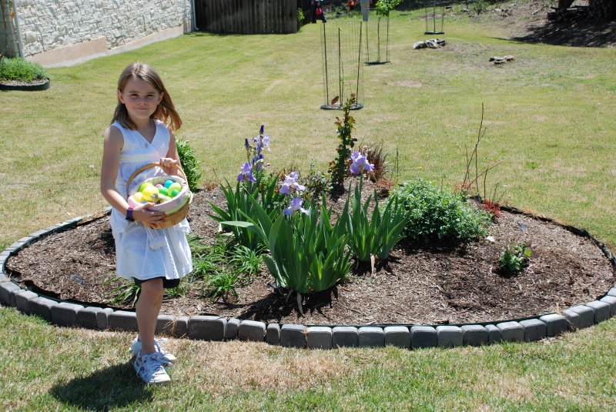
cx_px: 308
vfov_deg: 28.1
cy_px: 206
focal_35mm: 48
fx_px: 822
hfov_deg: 41.1
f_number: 7.1
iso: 100
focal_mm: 32
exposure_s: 1/200
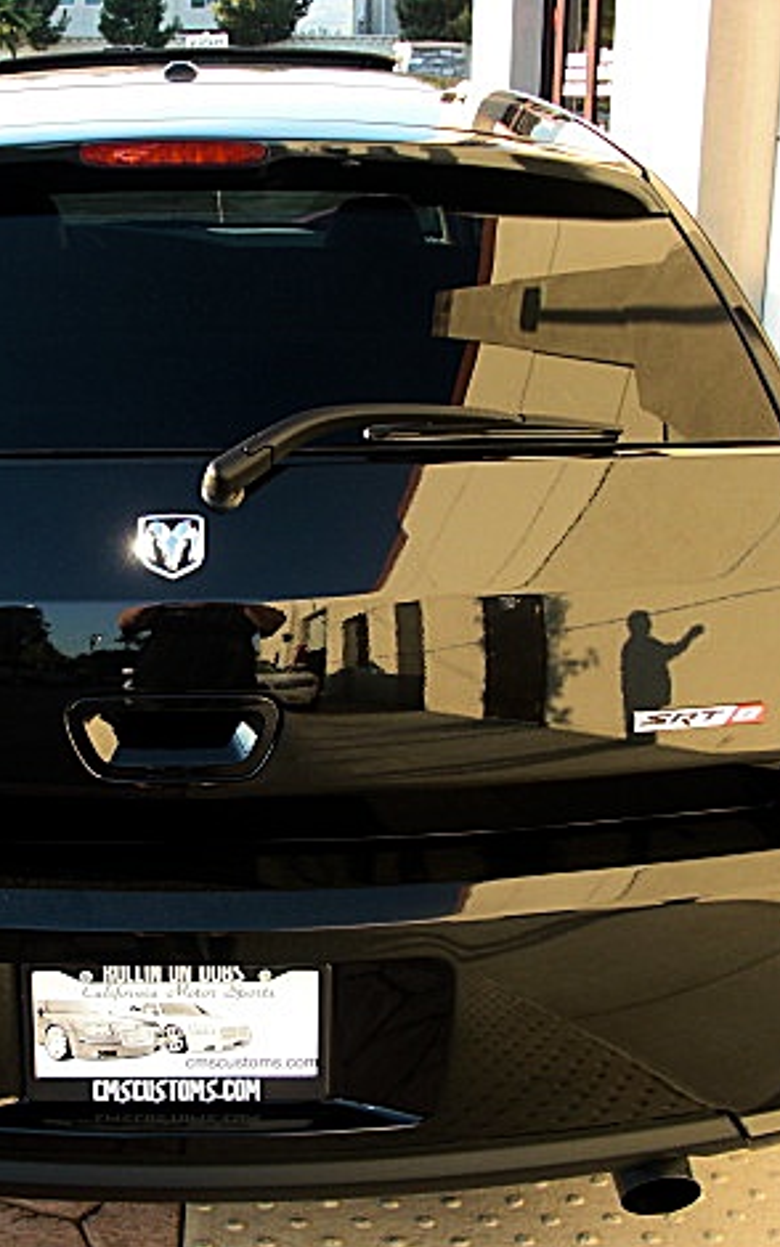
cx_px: 186
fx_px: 1768
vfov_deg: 38.9
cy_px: 634
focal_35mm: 52
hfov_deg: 24.6
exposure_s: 1/100
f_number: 2.8
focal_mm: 6.3
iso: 50
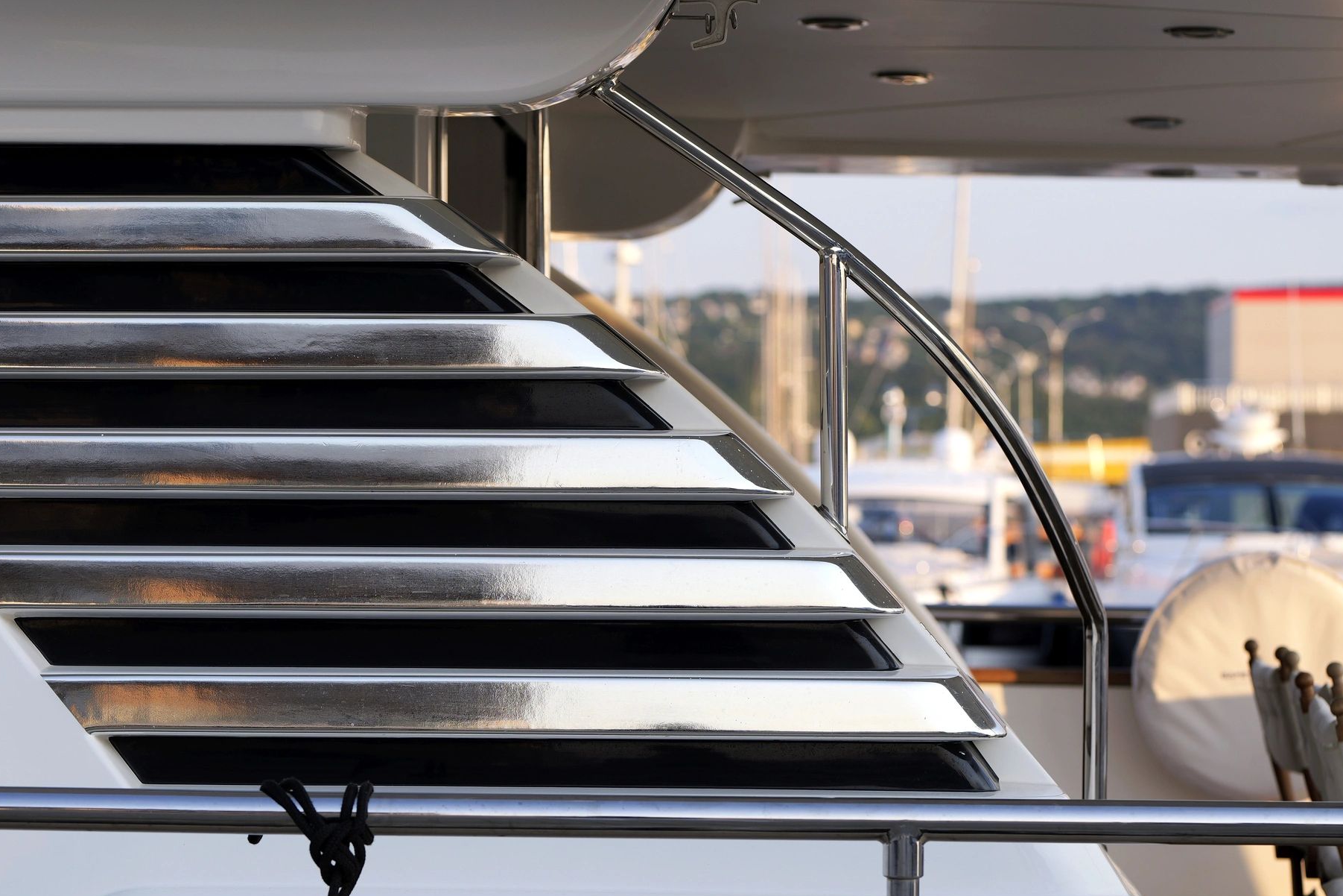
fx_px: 3730
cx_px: 582
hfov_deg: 20.4
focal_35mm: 100
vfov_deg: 13.7
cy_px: 502
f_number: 4
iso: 100
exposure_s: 1/250
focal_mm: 85
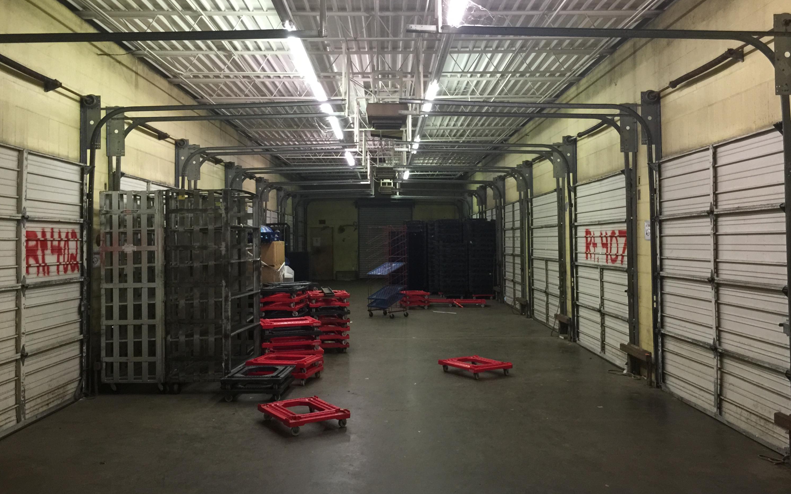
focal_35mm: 31
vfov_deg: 40.6
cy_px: 234
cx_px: 398
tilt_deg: +0.0
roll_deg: +0.2
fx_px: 668
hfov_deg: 61.2
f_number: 2.2
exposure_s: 1/15
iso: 125
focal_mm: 4.15
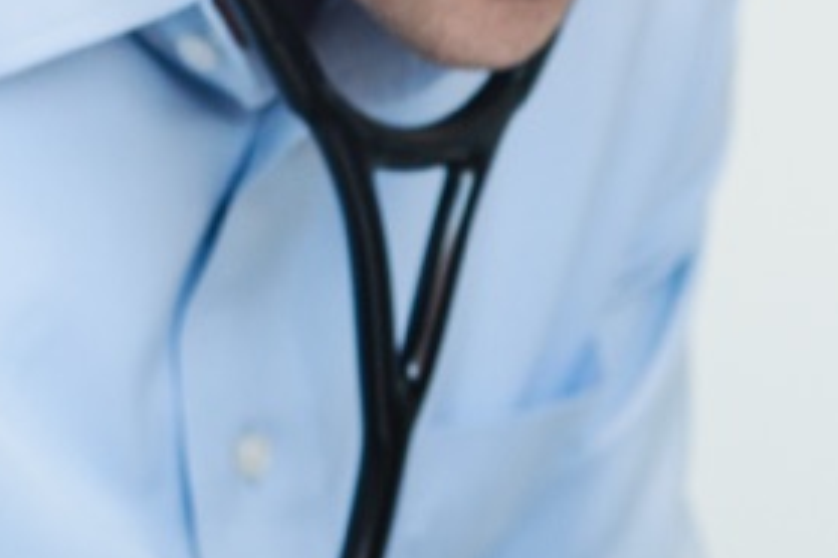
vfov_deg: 5.3
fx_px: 6025
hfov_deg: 7.9
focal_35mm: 259
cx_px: 980
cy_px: 540
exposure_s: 1/400
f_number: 2.8
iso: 640
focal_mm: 50
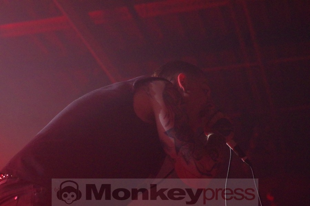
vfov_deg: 18.2
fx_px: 646
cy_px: 103
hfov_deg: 27.0
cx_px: 155
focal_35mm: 75
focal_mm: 50
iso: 6400
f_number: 2.5
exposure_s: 1/320
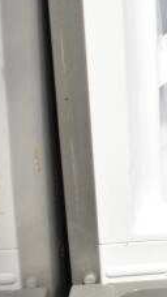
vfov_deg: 24.9
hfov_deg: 12.6
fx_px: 662
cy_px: 64
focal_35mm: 84
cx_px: 337
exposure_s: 1/100
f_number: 5
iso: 1600
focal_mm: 20
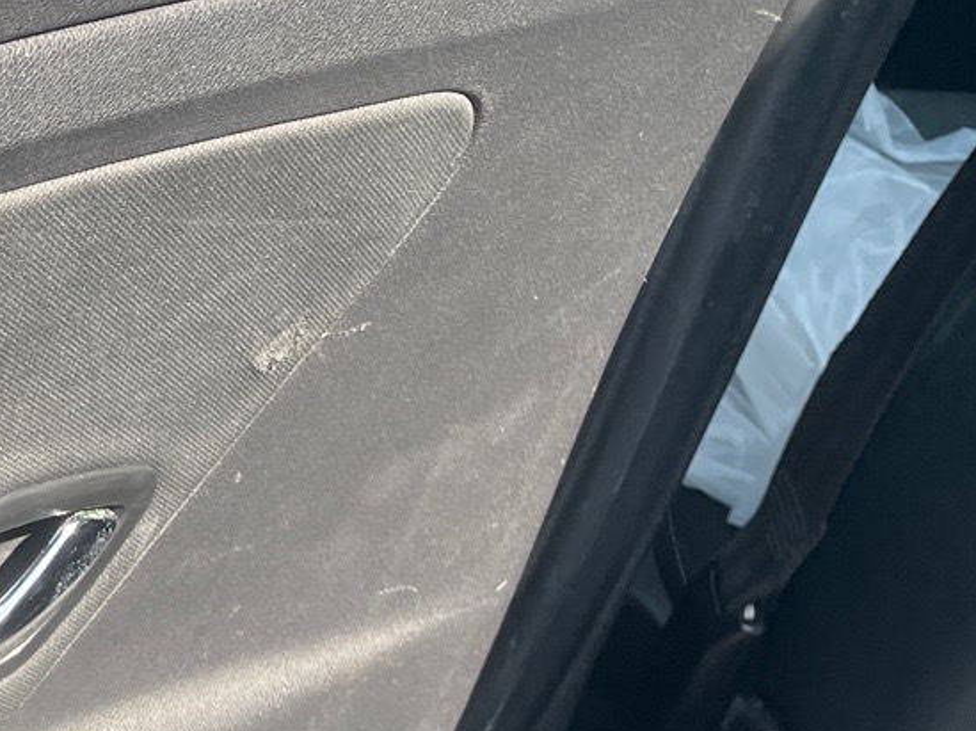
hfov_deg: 19.7
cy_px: 738
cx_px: -331
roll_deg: -1.7
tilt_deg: -43.3
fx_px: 2564
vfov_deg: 15.9
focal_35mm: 91
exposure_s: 1/341
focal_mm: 4.2
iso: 32
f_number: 1.6
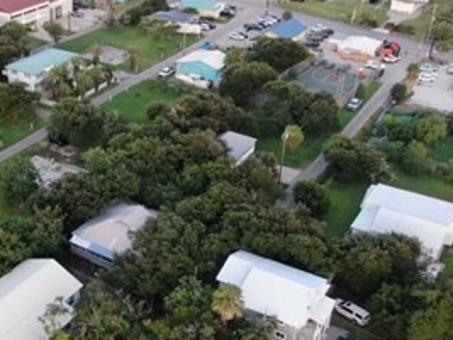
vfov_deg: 30.2
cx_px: 92
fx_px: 628
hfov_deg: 38.2
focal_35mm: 48
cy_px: 178
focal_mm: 4.39
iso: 200
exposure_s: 1/30
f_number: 2.8
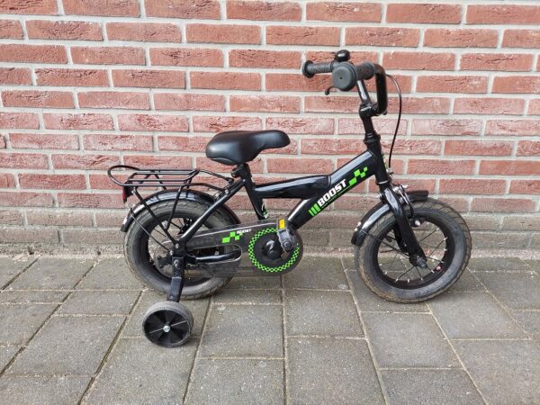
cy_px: 202
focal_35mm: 25
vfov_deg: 54.9
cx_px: 270
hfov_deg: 69.4
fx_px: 390
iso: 50
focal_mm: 5.23
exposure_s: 1/100
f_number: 1.8
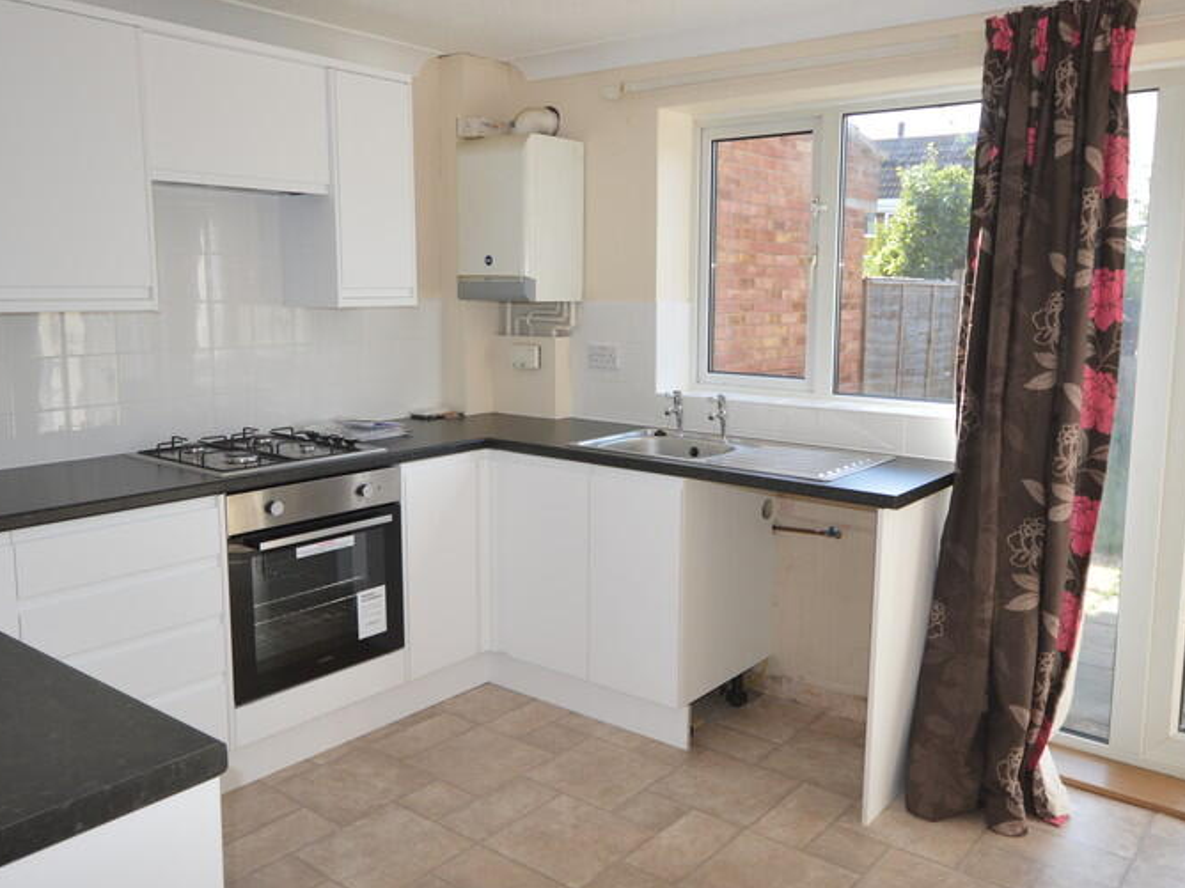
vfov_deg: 48.6
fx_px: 984
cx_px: 598
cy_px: 405
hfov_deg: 62.1
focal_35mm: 29
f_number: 4.5
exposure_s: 1/60
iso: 100
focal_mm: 13
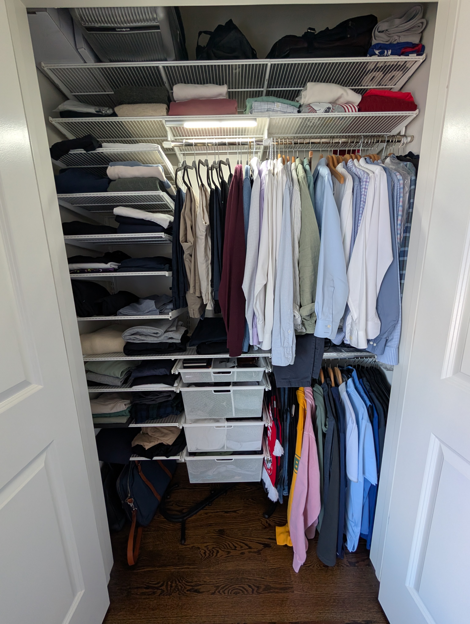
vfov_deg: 110.5
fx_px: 217
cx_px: 235
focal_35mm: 12
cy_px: 312
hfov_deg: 94.6
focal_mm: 2.02
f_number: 1.7
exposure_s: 1/52.3
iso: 227
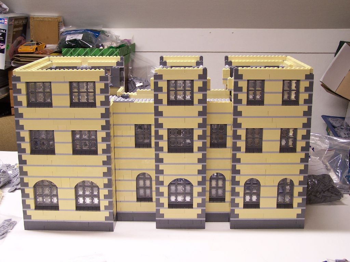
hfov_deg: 37.5
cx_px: 175
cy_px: 131
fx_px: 516
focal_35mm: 51
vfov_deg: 28.6
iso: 80
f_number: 3
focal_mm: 8.5
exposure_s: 1/6
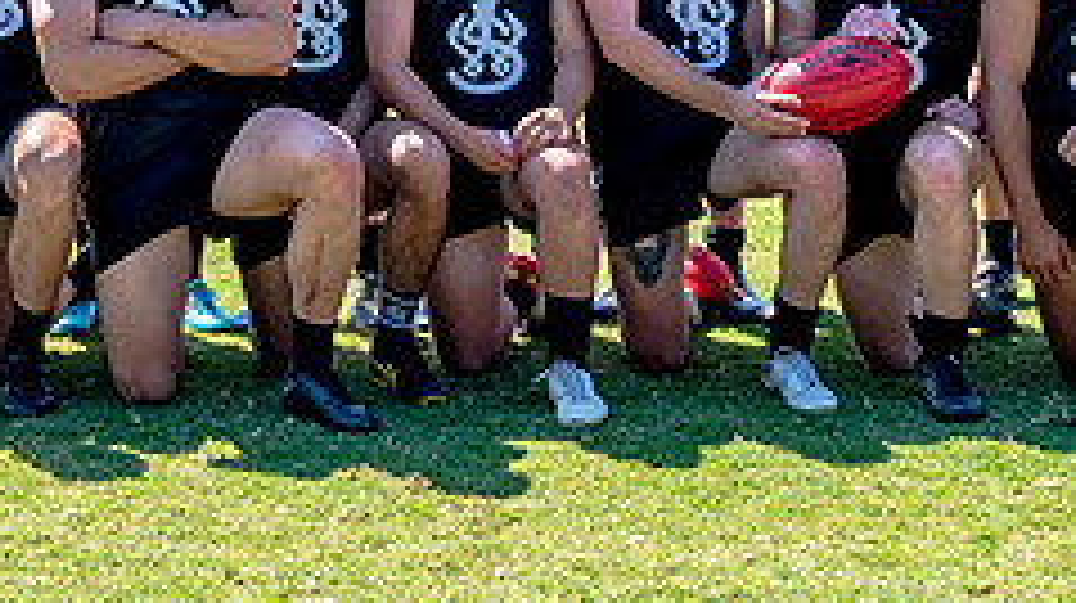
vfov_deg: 13.1
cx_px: 451
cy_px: -172
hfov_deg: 23.9
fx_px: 2537
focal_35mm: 89
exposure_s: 1/640
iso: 200
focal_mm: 32
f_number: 7.1
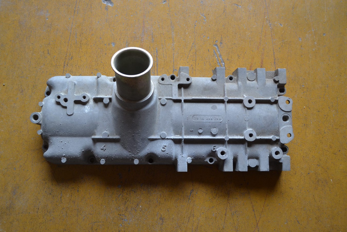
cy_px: 116
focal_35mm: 33
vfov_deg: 40.0
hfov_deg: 57.2
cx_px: 174
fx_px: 318
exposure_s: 1/60
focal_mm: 22
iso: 560
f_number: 3.8
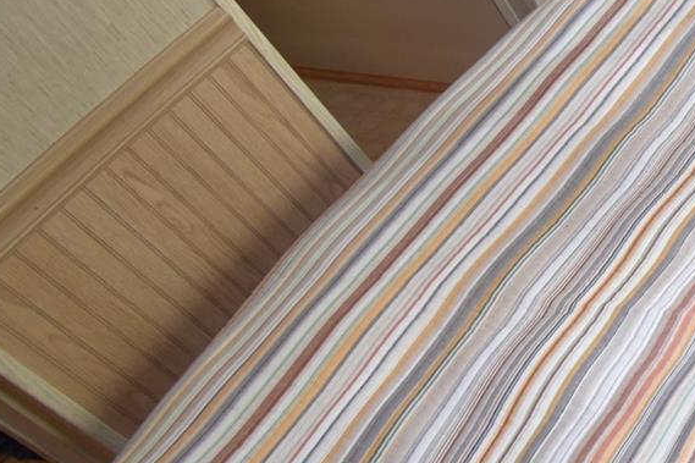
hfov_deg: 22.4
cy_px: 271
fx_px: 1042
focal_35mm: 54
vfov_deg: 25.0
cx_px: 1239
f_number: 5
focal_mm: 10
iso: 400
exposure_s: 1/250
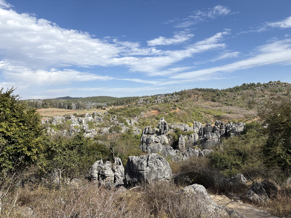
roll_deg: +2.5
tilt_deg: -1.4
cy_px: 109
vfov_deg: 53.1
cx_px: 146
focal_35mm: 26
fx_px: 219
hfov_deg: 67.3
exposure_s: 1/3831
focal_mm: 5.96
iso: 50
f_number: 1.6
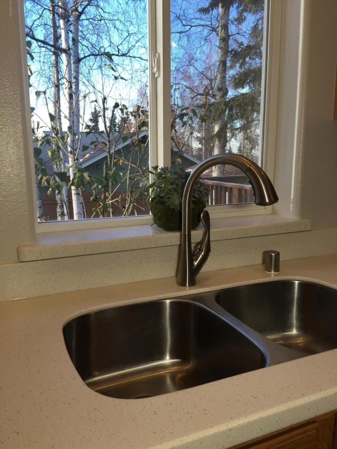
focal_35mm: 29
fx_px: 376
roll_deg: +0.3
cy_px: 224
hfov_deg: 48.2
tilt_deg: -9.1
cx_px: 168
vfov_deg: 61.7
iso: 32
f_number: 2.2
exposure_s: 1/120
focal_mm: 4.15
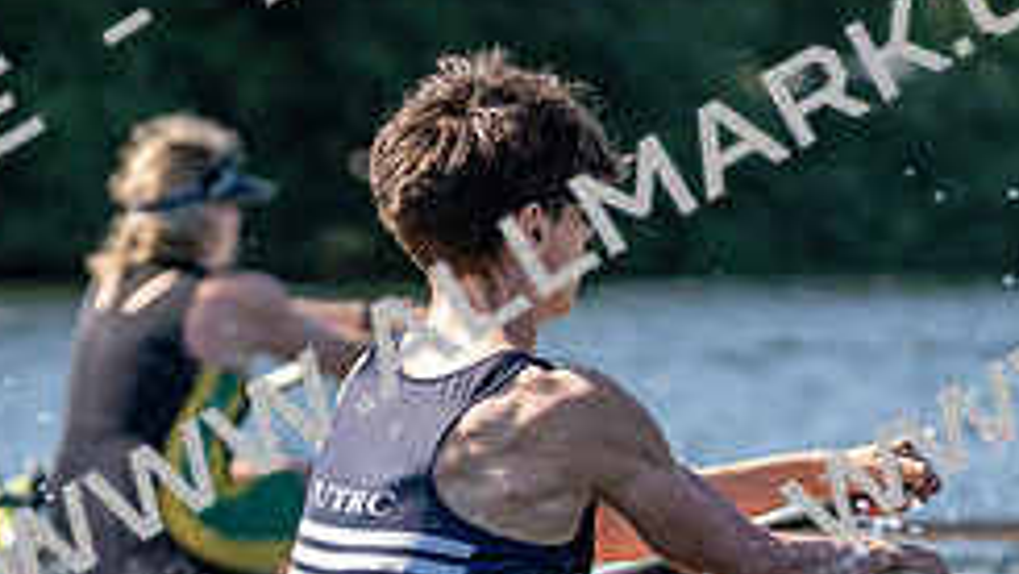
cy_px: 614
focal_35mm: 496
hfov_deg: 4.4
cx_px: 478
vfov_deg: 2.5
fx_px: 13406
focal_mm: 200
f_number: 5.6
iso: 400
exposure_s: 1/1600
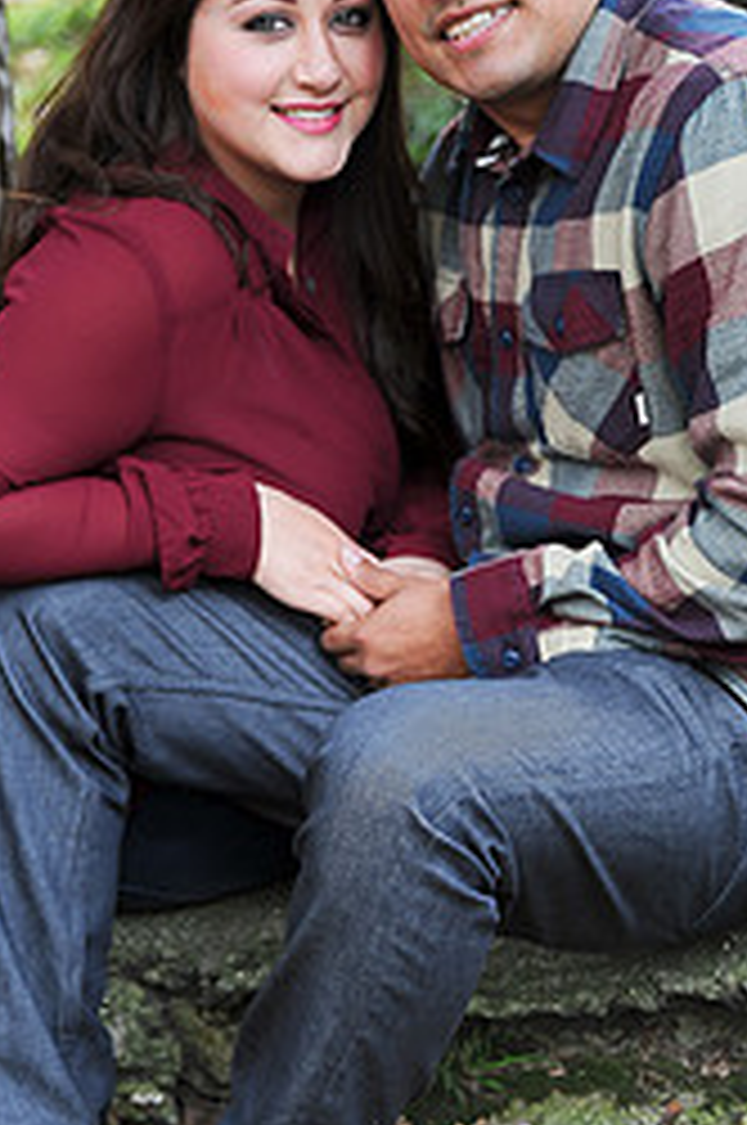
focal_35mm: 126
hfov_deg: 10.9
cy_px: 598
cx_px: 358
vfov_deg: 16.3
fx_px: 3932
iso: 320
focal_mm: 70
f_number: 4.5
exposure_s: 1/60
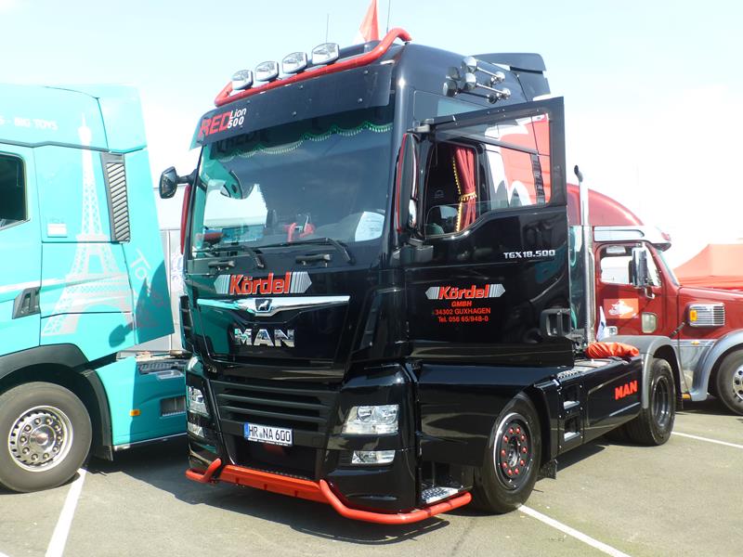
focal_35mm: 34
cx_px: 372
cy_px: 278
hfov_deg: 54.0
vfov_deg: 41.8
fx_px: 730
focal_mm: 6.1
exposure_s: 1/320
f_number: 3.7
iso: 100
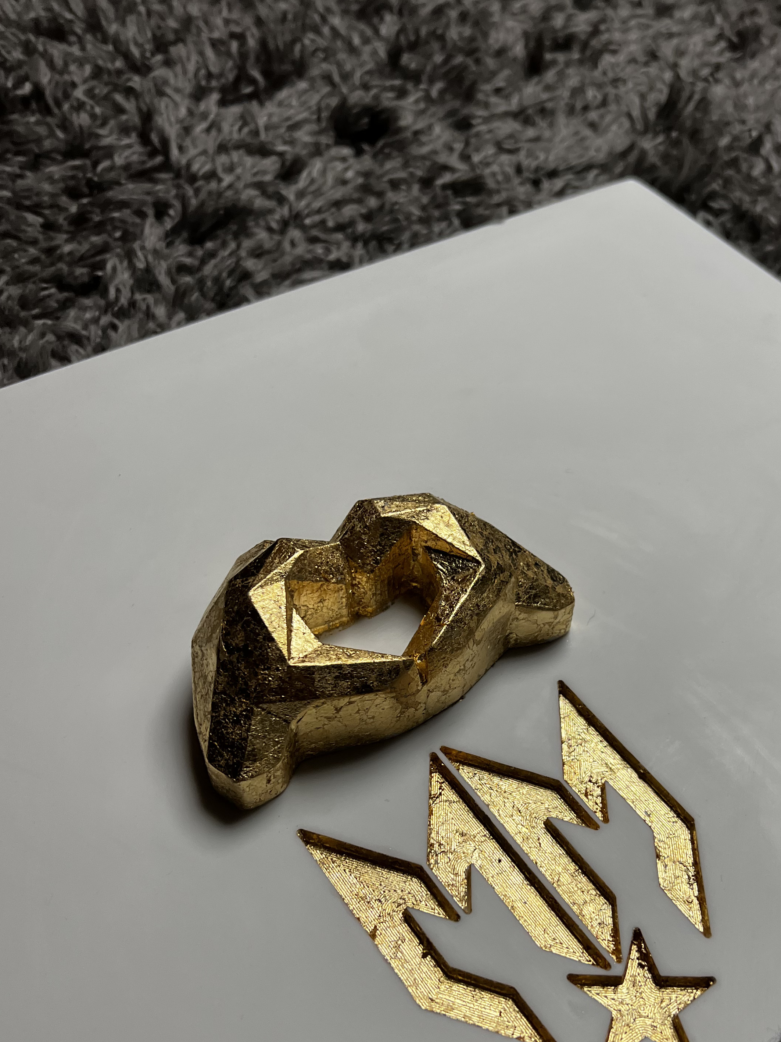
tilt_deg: -49.8
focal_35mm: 37
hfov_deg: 38.3
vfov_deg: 49.6
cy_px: 657
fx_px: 1113
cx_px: 504
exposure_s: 1/118
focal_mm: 5.7
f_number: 1.5
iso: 125
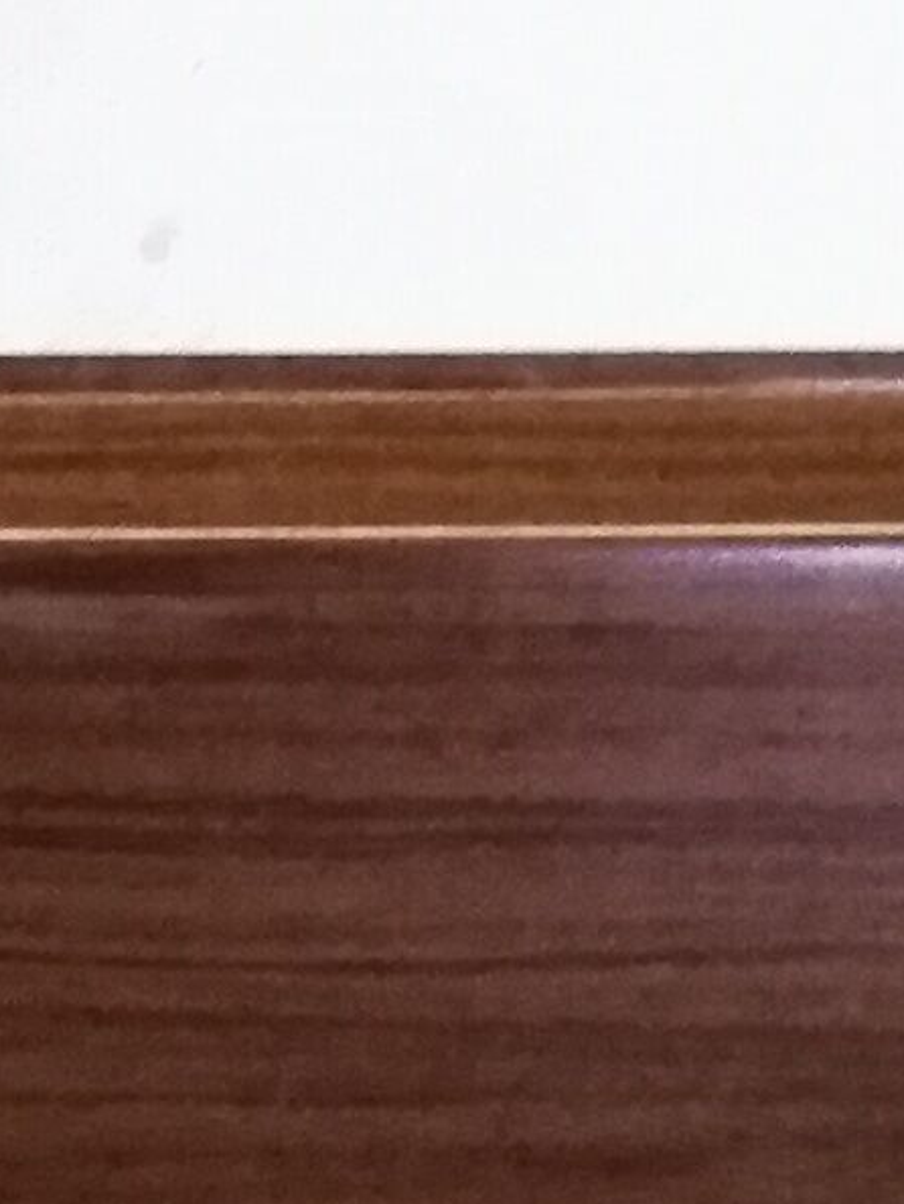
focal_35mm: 168
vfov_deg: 10.4
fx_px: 5846
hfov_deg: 8.6
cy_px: 2690
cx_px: -586
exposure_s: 1/50
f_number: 2.2
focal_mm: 2.38
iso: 100
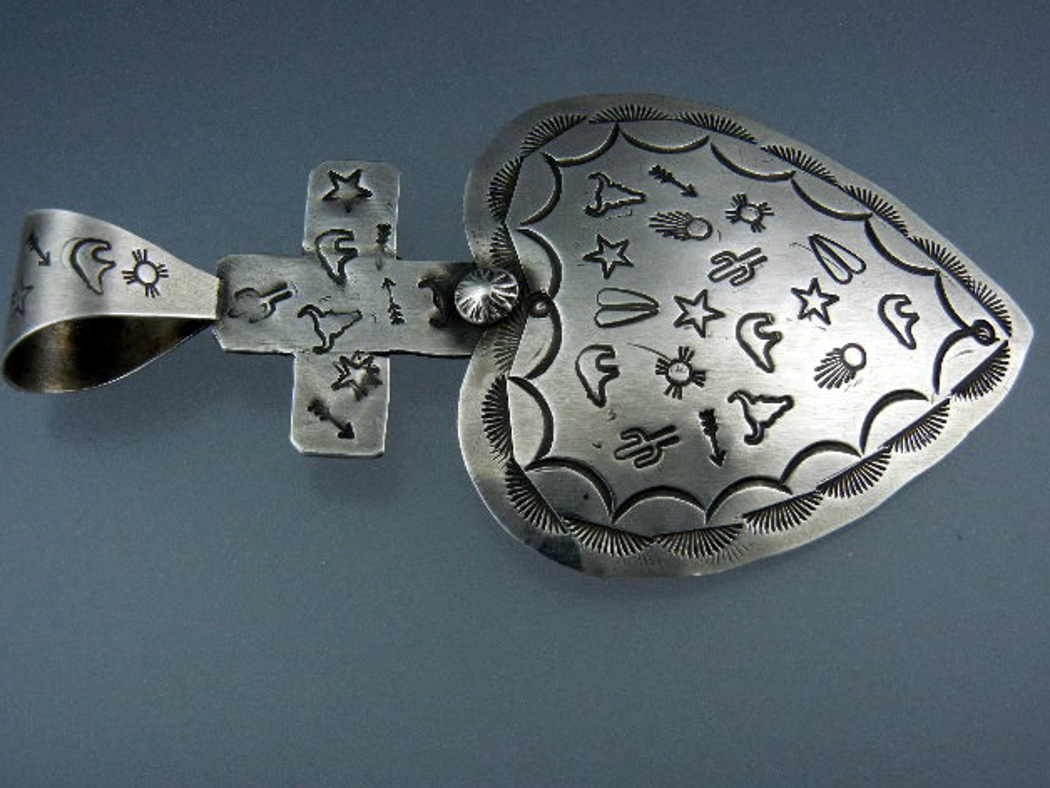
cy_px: 388
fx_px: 1608
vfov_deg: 27.5
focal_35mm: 53
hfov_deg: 36.2
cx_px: 518
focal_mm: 9.3
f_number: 3.9
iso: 288
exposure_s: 1/56.8
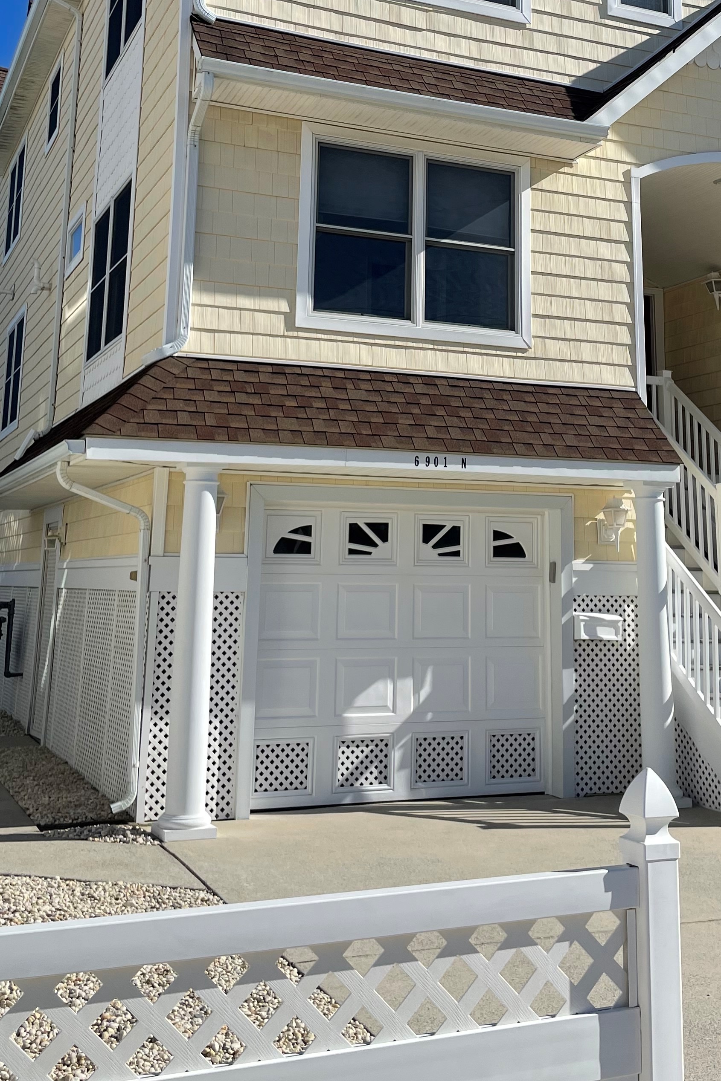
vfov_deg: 44.2
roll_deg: -0.5
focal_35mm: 43
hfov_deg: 31.1
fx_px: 1292
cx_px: 433
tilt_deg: +13.4
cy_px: 298
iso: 32
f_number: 1.6
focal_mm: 4.2
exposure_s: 1/5051
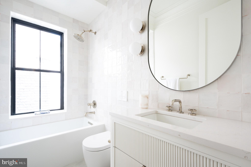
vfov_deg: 73.7
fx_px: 111
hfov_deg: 96.8
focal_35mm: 16
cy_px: 84
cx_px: 126
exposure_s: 1/6
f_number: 13
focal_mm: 16
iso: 800
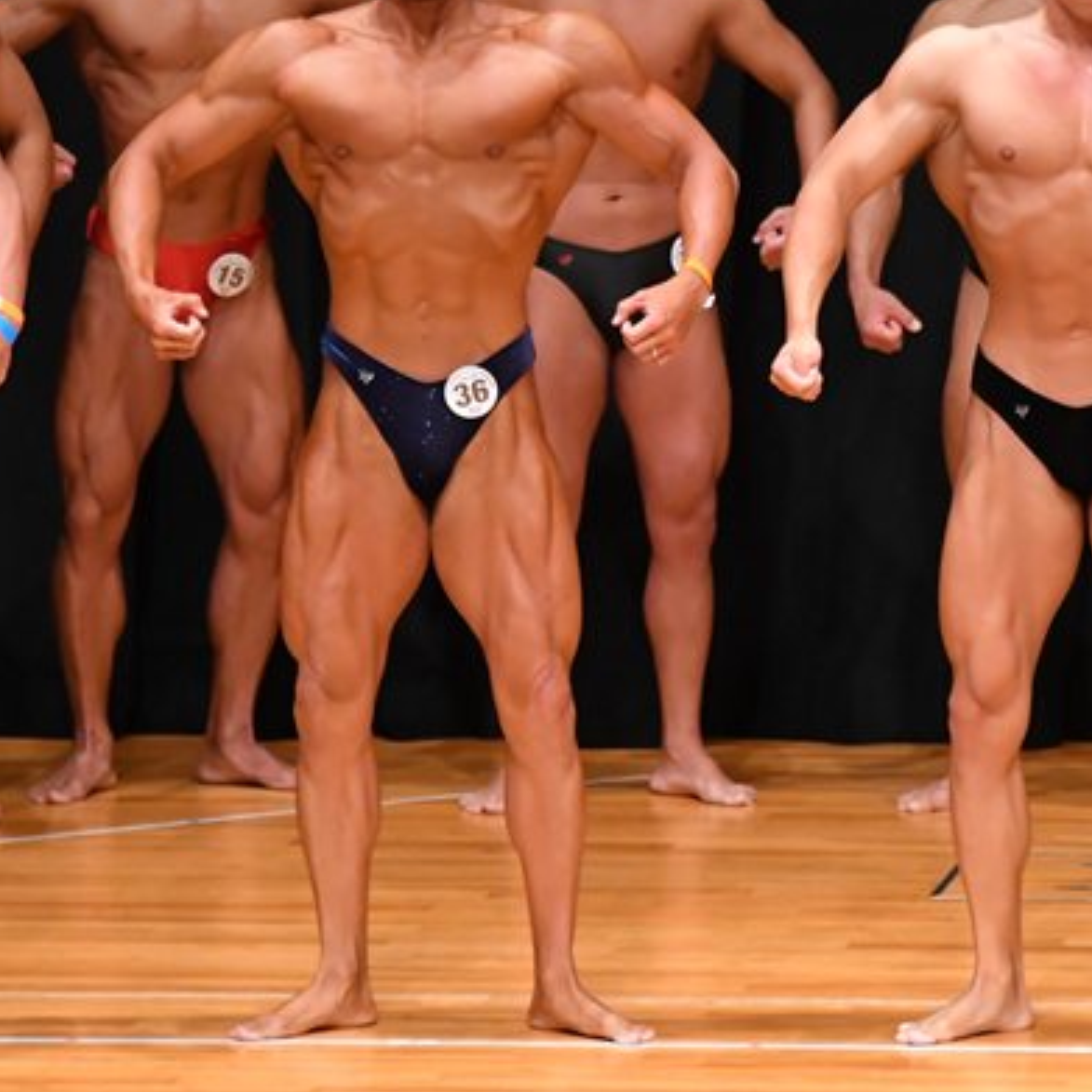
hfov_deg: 3.9
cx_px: 722
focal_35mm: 455
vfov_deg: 3.9
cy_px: 416
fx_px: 16239
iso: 5000
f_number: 5.6
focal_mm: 180
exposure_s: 1/400
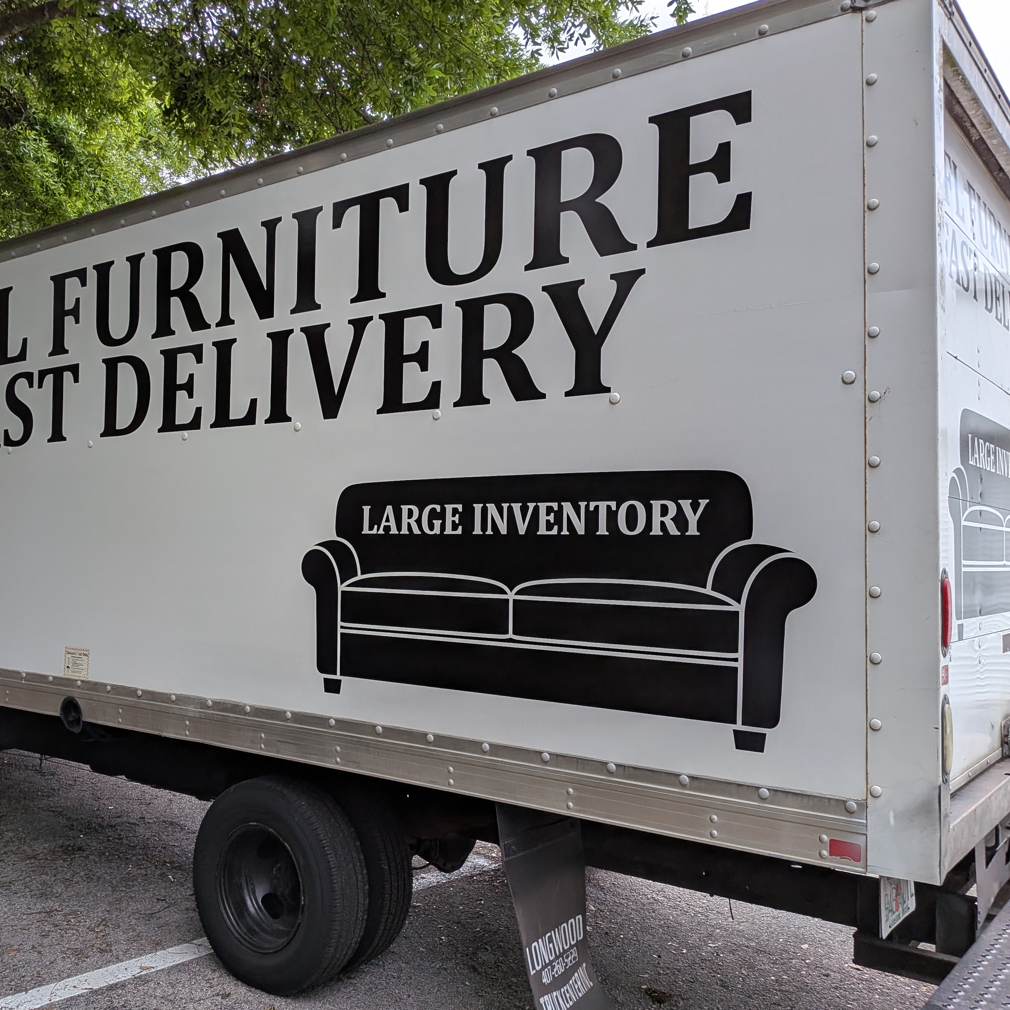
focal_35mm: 31
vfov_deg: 52.5
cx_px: 333
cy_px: 489
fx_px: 1023
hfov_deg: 51.5
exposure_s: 1/685
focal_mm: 4.53
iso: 26
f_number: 1.7
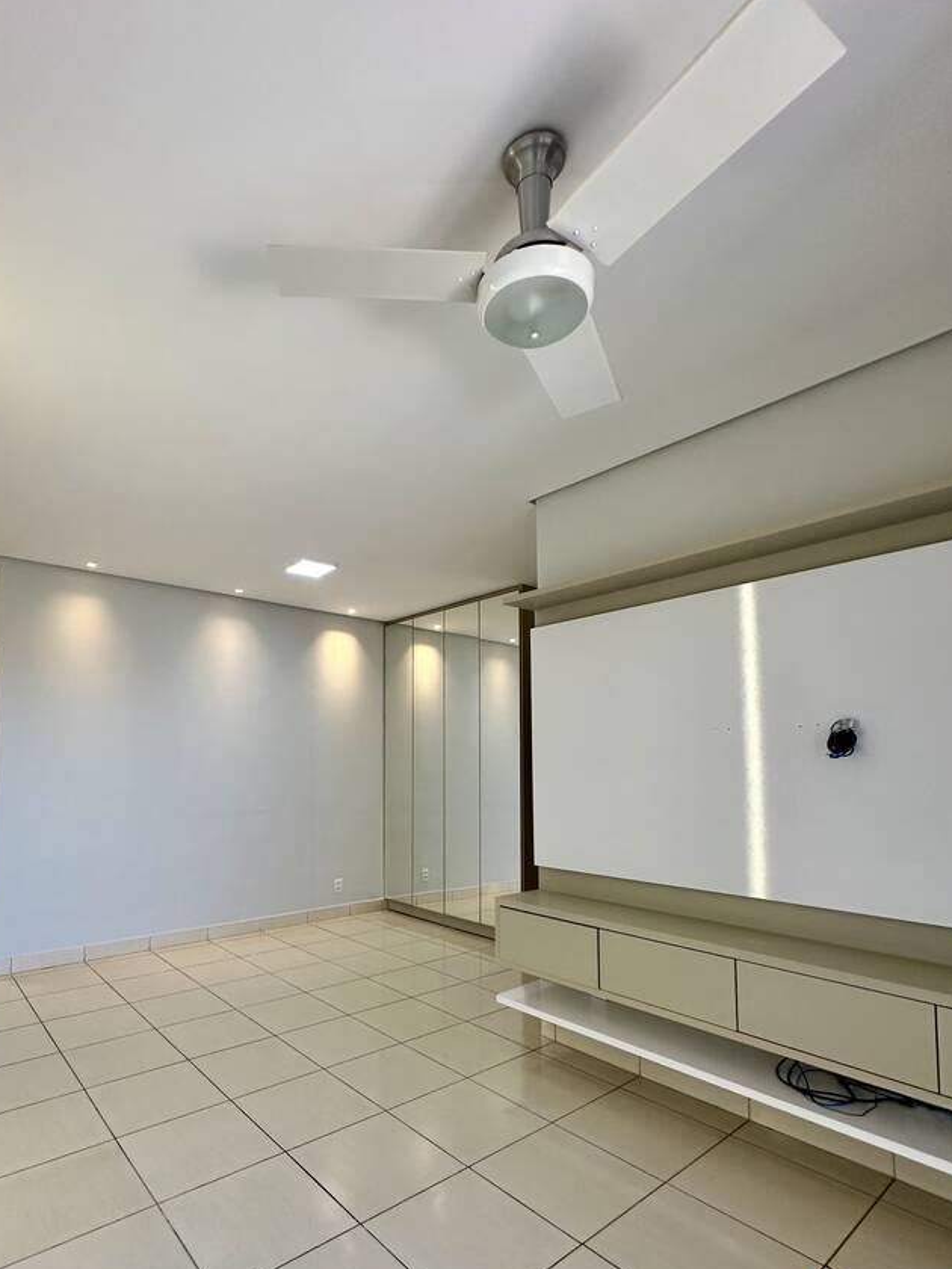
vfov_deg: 87.2
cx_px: 375
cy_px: 728
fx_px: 660
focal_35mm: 18
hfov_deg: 70.8
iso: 100
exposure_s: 1/99
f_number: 2.2
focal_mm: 2.22
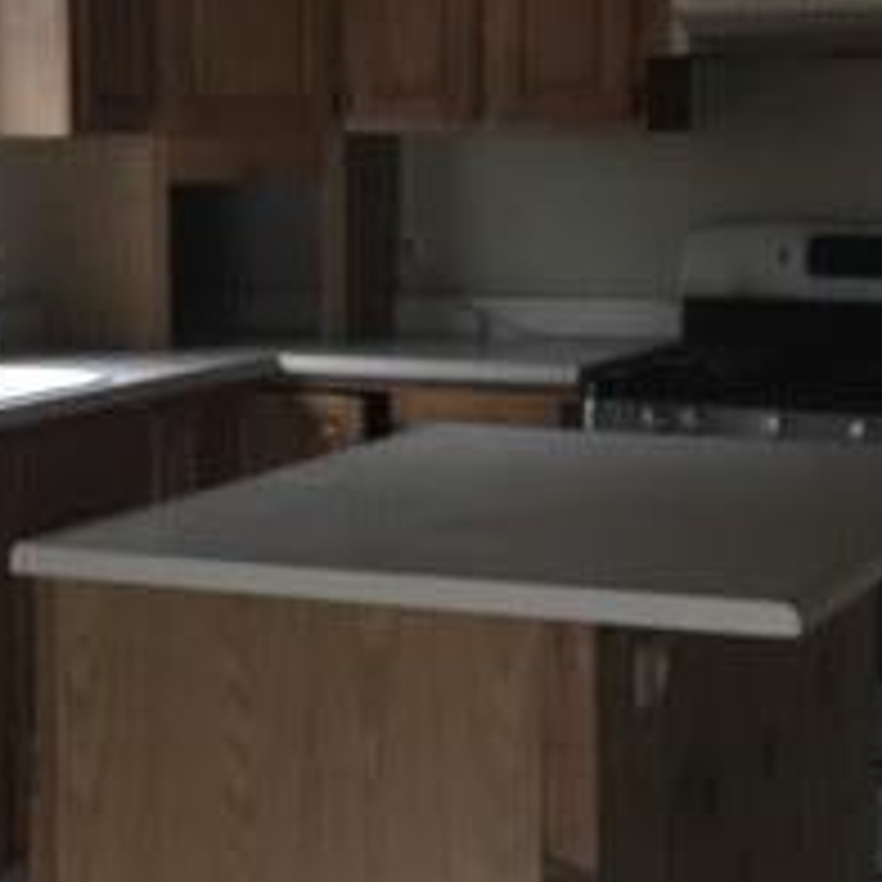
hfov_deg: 21.3
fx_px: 2335
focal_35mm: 81
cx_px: 256
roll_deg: +0.2
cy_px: 382
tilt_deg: -5.3
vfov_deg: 21.4
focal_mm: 3.99
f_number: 1.8
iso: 200
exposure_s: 1/4
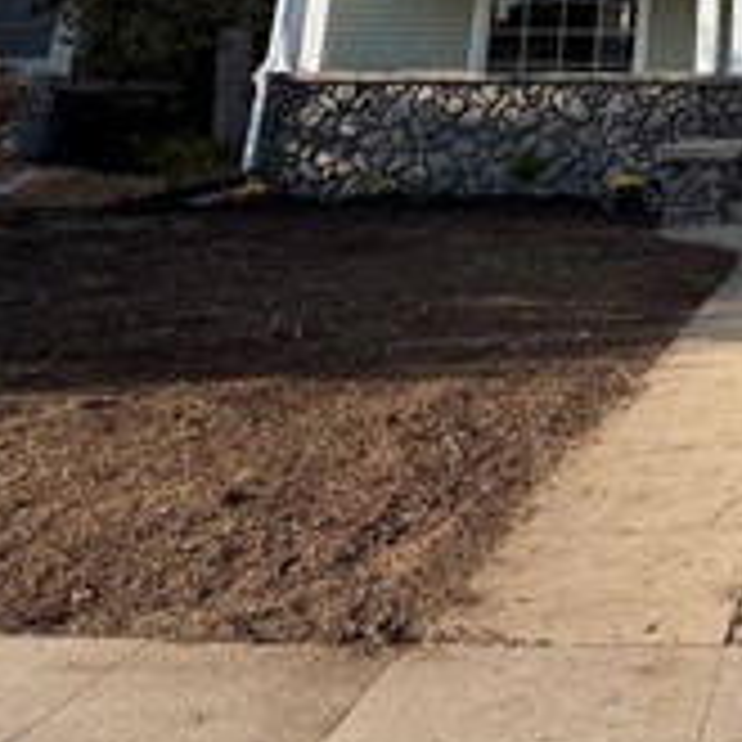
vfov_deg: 27.9
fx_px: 1164
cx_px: 895
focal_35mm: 48
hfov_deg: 30.1
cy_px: -274
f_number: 2.2
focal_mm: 2.22
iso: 40
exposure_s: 1/545
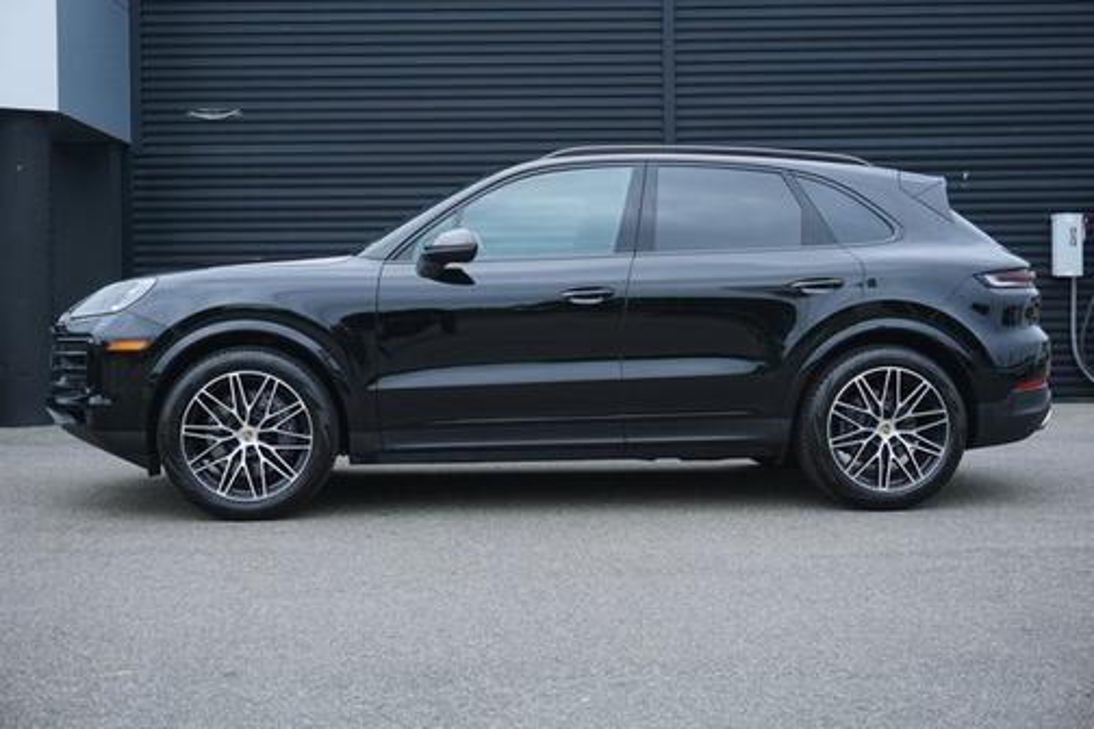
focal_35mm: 46
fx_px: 1398
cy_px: 364
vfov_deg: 29.2
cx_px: 547
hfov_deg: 42.7
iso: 250
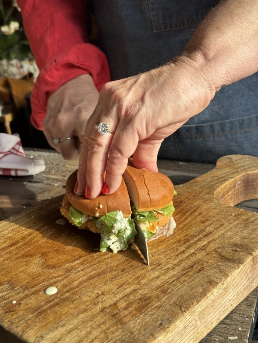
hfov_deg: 30.3
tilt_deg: -21.4
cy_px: 172
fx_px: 477
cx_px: 129
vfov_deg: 39.7
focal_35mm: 48
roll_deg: +4.1
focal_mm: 6.76
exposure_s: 1/323
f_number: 1.78
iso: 64
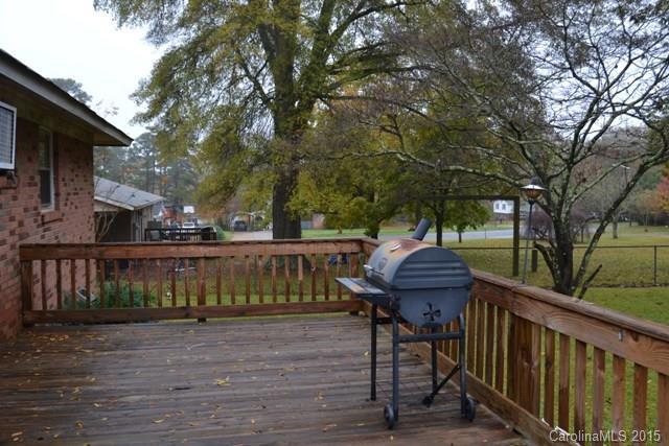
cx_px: 334
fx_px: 641
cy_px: 223
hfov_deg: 55.1
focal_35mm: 34
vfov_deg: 38.4
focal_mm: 23
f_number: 5.6
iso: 360
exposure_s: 1/125
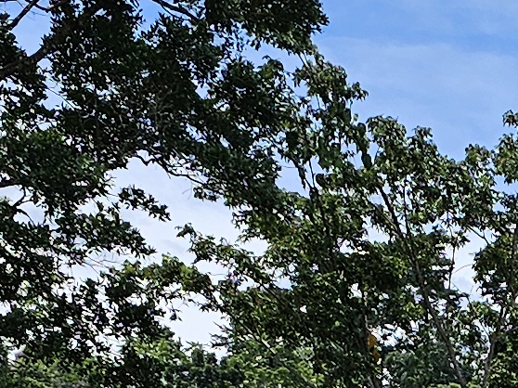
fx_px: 2468
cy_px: 1109
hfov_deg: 11.2
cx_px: 910
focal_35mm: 165
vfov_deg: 7.9
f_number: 1.7
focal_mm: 6.3
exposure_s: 1/788
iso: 10
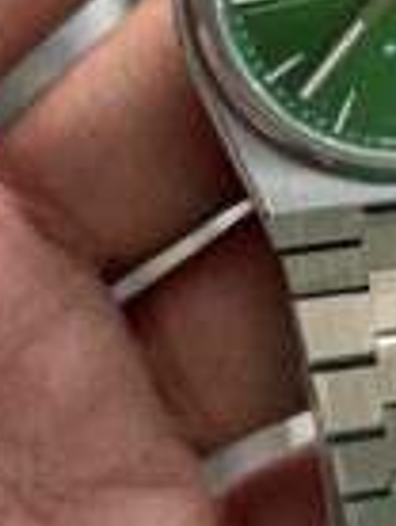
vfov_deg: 14.1
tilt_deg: -60.2
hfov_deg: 10.6
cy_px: 137
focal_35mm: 139
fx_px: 2114
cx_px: 453
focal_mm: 6.76
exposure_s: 1/1429
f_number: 1.78
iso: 80
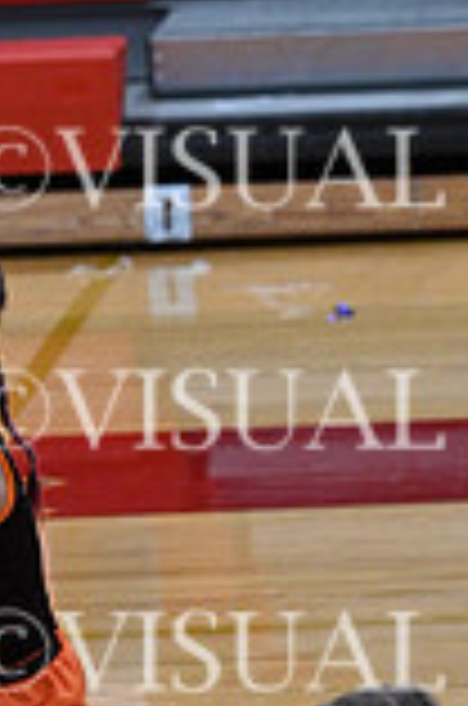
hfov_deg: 1.8
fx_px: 14513
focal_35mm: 741
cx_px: 835
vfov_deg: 2.8
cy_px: 531
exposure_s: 1/400
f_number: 4
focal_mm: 200
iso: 4000
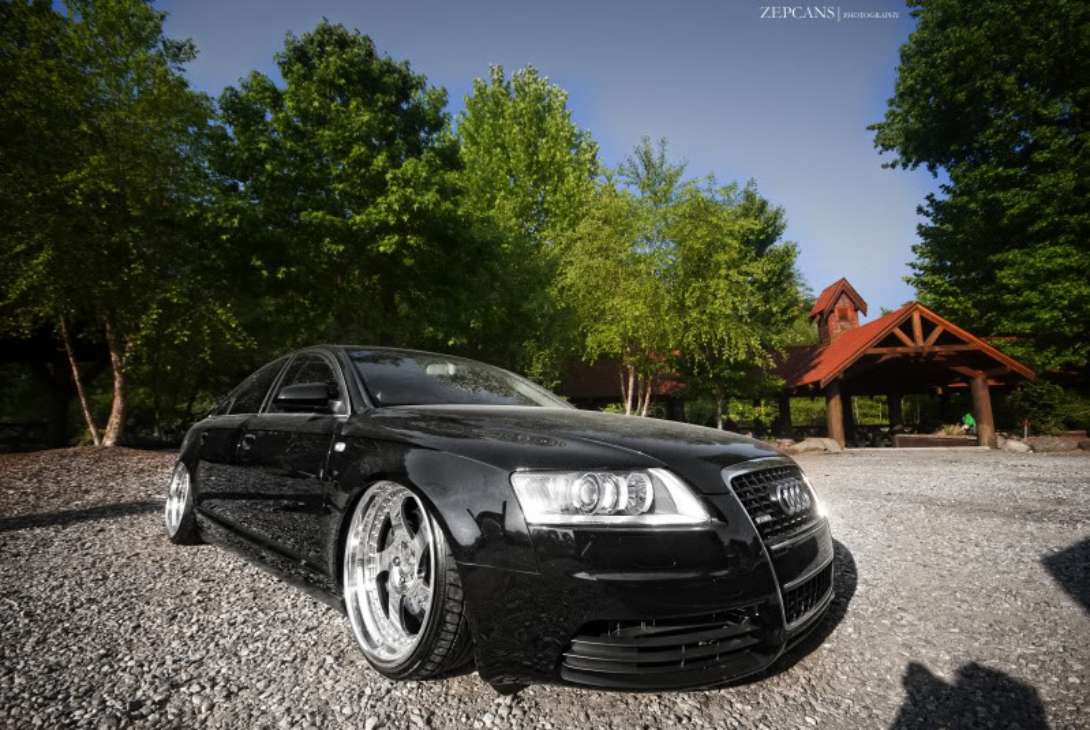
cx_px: 545
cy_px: 365
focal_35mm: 15
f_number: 7.1
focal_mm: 10
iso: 100
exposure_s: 1/200
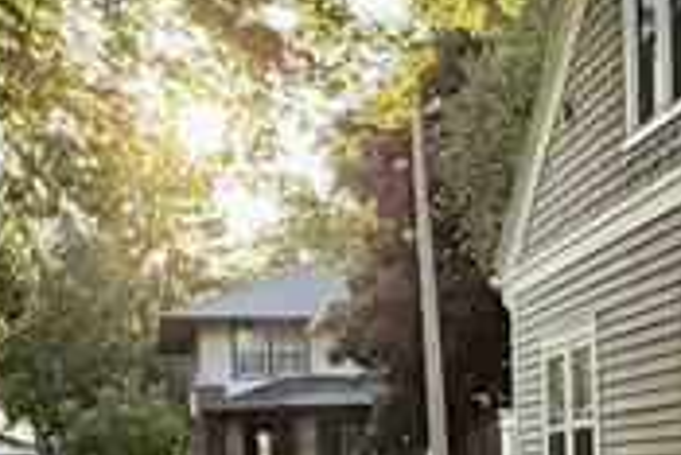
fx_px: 1609
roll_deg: +2.7
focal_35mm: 85
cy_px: 529
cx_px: 689
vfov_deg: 15.6
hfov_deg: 22.9
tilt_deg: -3.3
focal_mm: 2.22
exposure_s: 1/252
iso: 40
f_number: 2.2
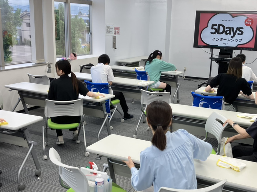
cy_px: 116
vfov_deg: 32.1
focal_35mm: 45
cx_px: 132
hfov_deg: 42.1
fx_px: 334
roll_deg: -1.7
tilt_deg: -16.1
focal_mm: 3.99
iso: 50
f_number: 1.8
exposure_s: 1/120
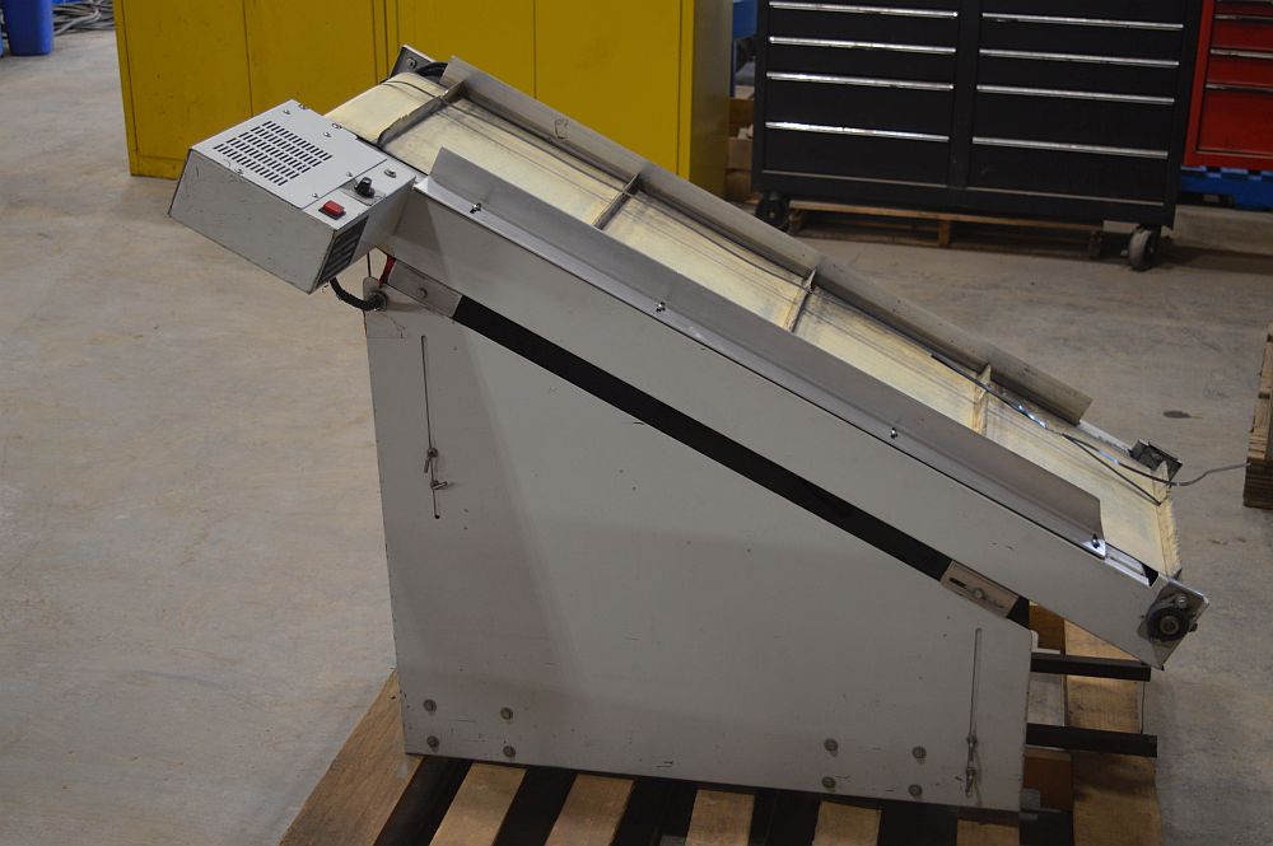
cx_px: 636
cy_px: 423
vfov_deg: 28.0
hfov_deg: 41.1
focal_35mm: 48
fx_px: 1696
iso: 400
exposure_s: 1/25
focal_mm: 32
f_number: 4.5
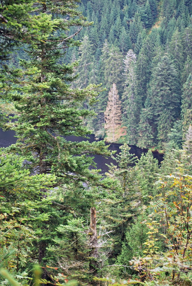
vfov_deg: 24.6
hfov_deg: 16.6
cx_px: 96
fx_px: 658
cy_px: 143
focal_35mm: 82
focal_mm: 55
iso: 100
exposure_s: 1/50
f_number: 4
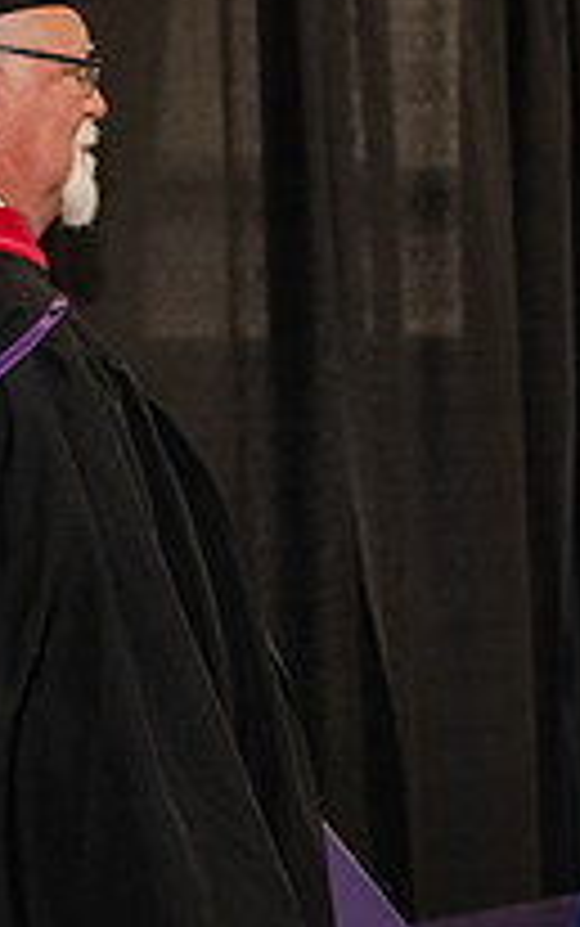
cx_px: 1250
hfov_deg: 6.3
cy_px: 547
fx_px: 5076
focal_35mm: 201
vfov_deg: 10.4
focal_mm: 70
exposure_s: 1/200
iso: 2500
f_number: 5
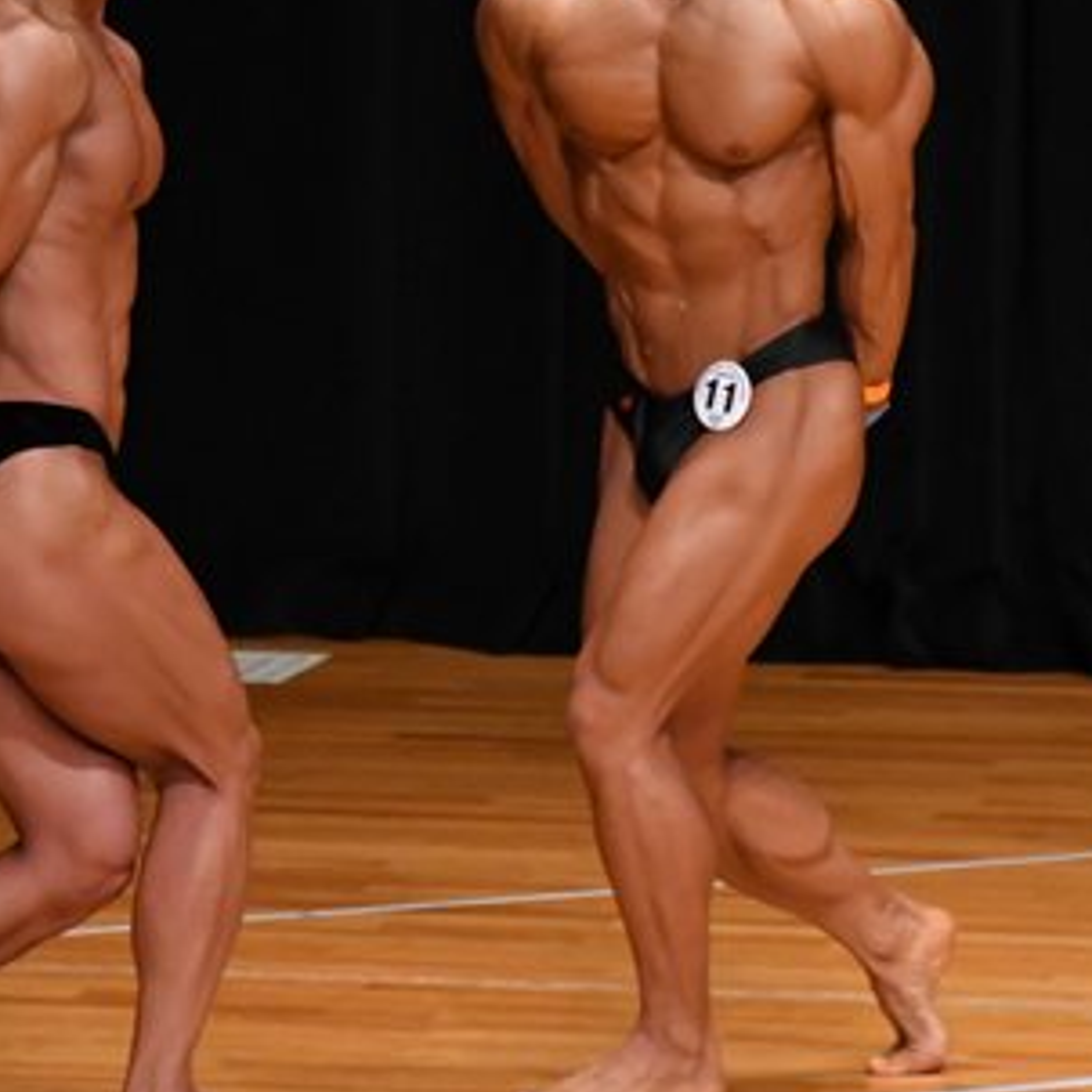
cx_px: 56
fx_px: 20986
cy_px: 419
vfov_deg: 3.0
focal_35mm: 588
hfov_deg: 3.0
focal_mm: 180
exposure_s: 1/400
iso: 4000
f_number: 5.6
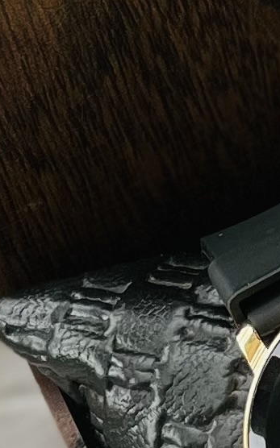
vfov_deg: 10.3
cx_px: 632
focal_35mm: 200
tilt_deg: -63.4
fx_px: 2444
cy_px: -85
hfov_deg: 6.3
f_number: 1.6
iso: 50
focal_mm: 4.2
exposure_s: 1/121
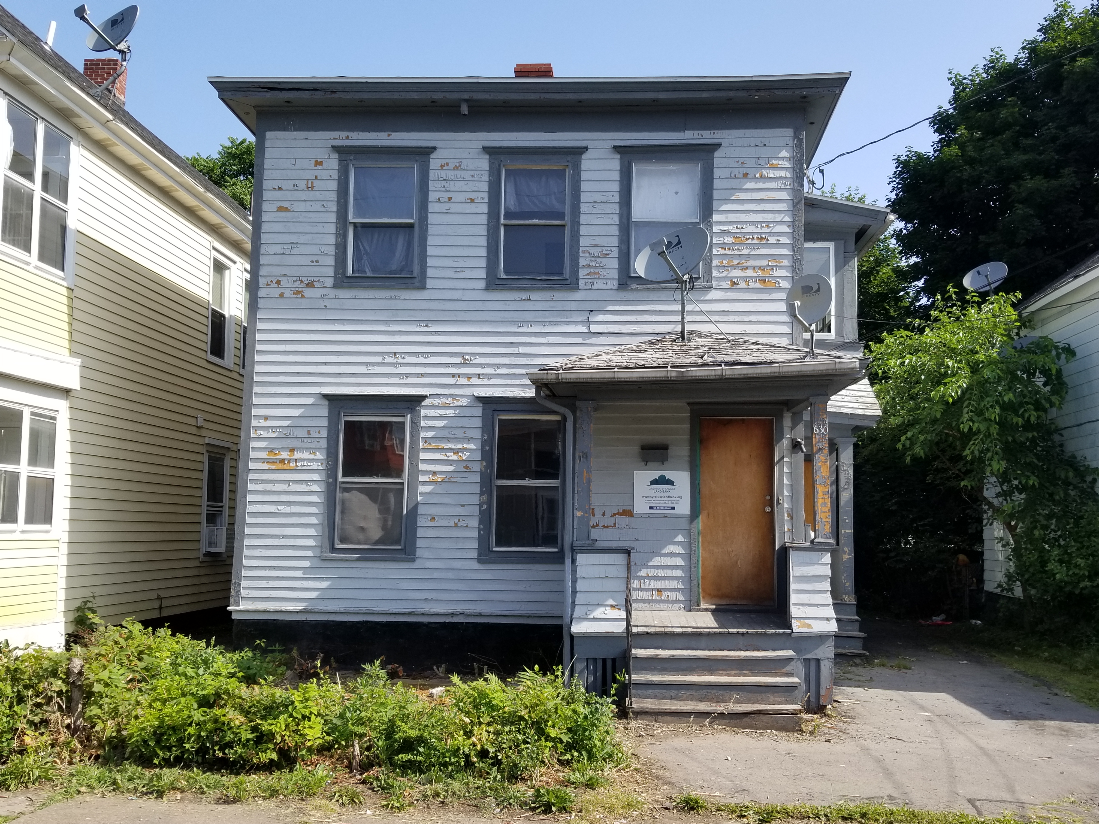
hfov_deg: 67.3
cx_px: 550
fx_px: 825
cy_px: 412
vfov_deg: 53.1
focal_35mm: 26
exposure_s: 1/1553
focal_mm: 4.3
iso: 50
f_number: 1.7
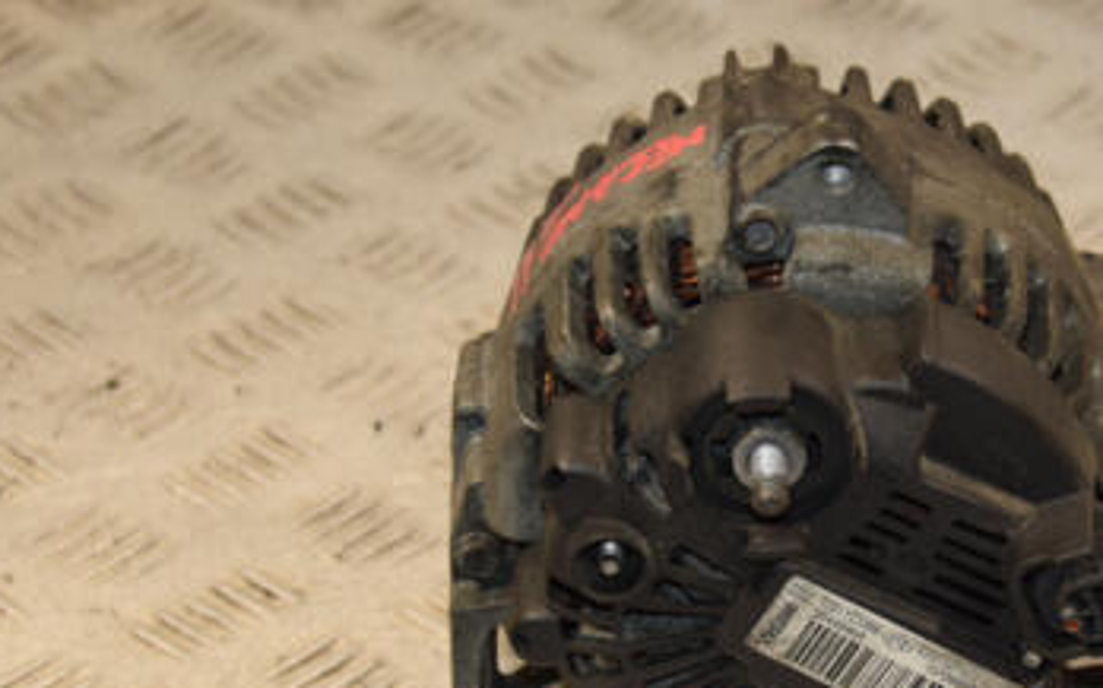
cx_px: 913
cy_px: 482
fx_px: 4596
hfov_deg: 13.6
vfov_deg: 8.6
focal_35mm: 153
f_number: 5.6
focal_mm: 58
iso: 800
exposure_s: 1/200
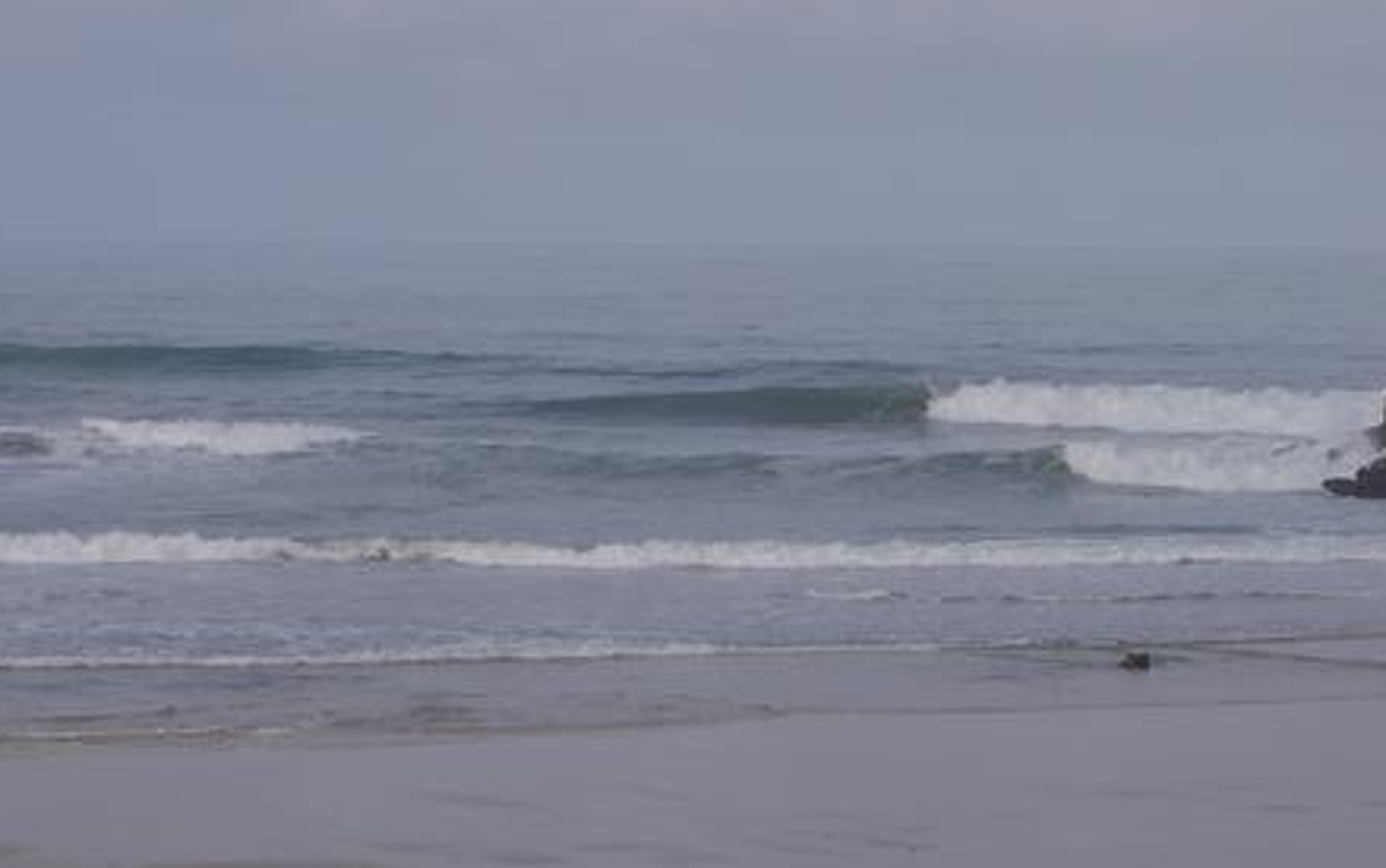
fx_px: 5859
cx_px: 747
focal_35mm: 155
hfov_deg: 13.5
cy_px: 366
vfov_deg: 8.5
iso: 50
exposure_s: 1/200
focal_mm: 24
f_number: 8.3
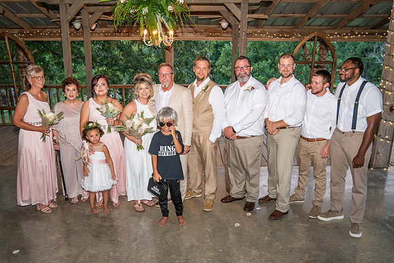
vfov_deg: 43.1
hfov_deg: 61.2
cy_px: 137
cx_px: 189
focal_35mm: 30
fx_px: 333
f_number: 4.5
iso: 1600
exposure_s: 1/125
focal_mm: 27
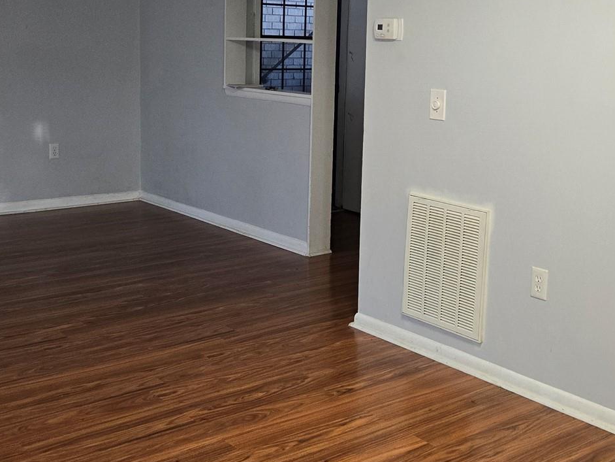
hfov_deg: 38.2
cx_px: 320
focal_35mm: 50
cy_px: 161
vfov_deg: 29.0
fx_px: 889
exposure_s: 1/120
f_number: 1.8
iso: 320
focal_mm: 5.4
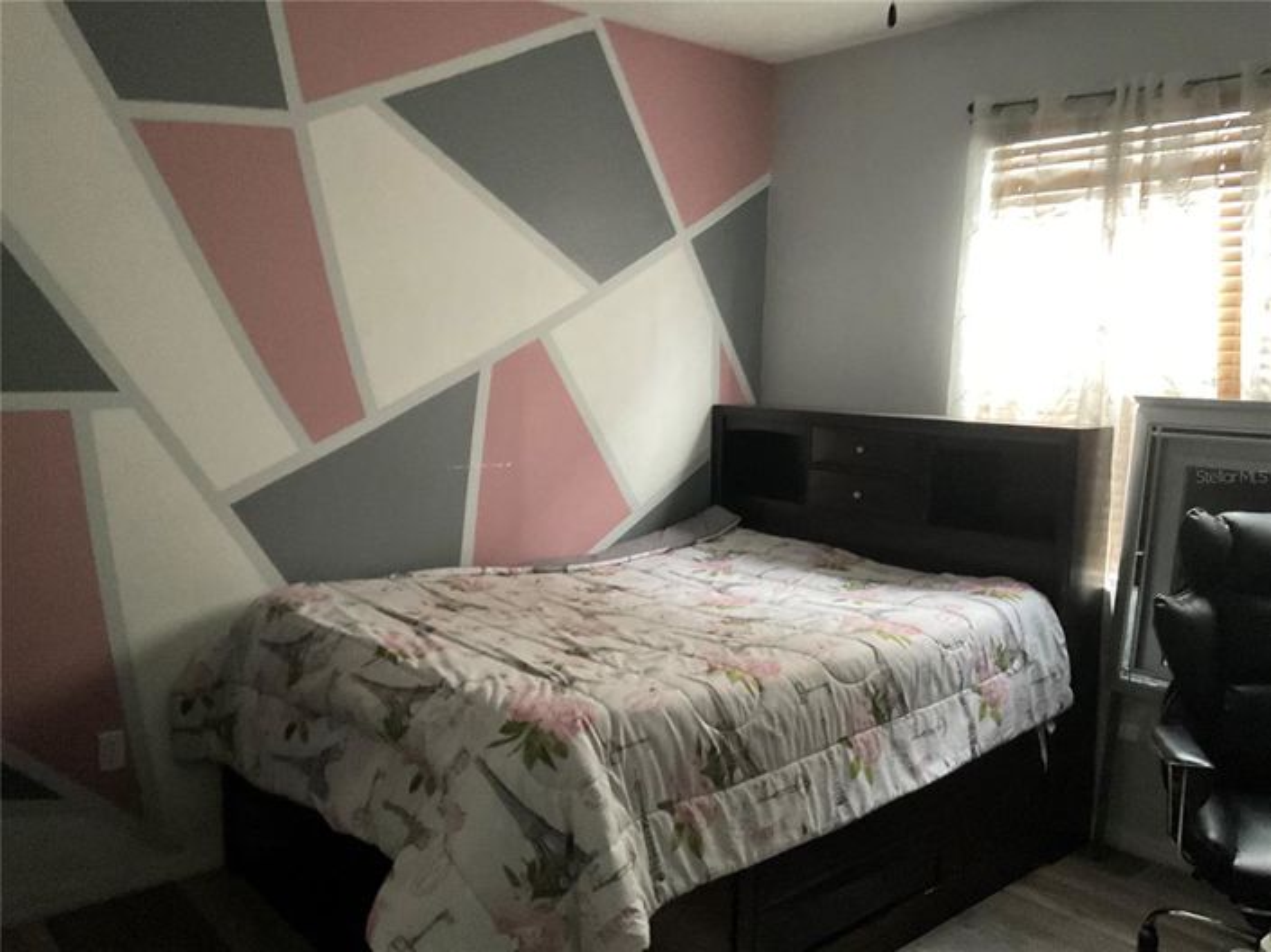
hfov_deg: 61.7
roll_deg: -2.6
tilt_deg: -6.1
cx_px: 636
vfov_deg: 48.2
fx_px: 1064
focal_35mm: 29
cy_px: 476
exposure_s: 1/30
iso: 500
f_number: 1.8
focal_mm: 3
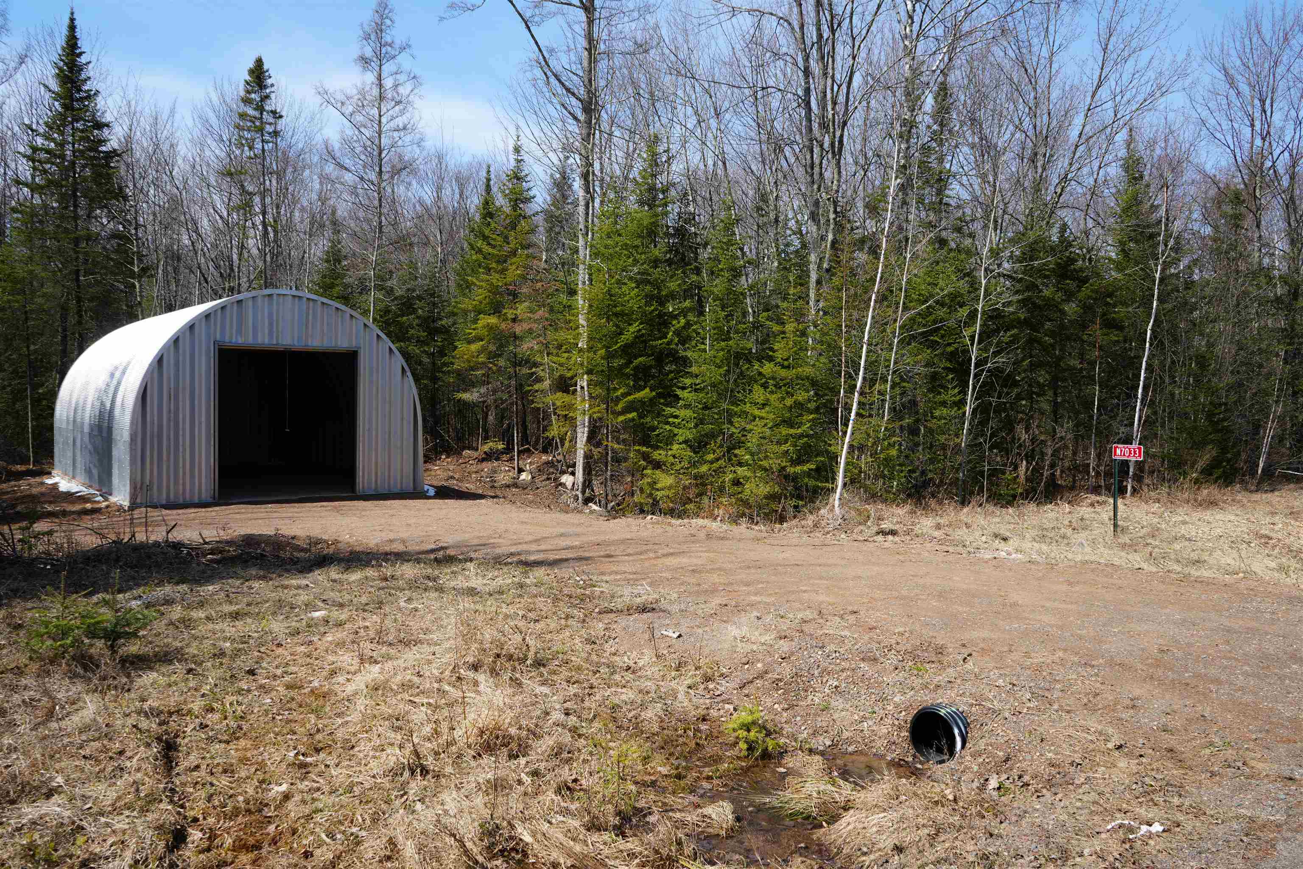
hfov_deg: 65.5
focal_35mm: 28
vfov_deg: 46.4
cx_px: 652
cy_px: 434
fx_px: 1013
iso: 100
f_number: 9
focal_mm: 28
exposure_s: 1/125
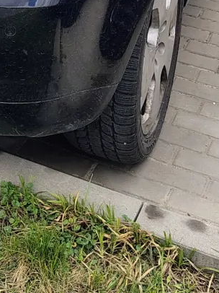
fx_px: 853
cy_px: -189
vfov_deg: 17.0
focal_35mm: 101
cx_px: -59
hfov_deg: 14.1
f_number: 1.8
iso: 100
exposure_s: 1/477
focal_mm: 5.56
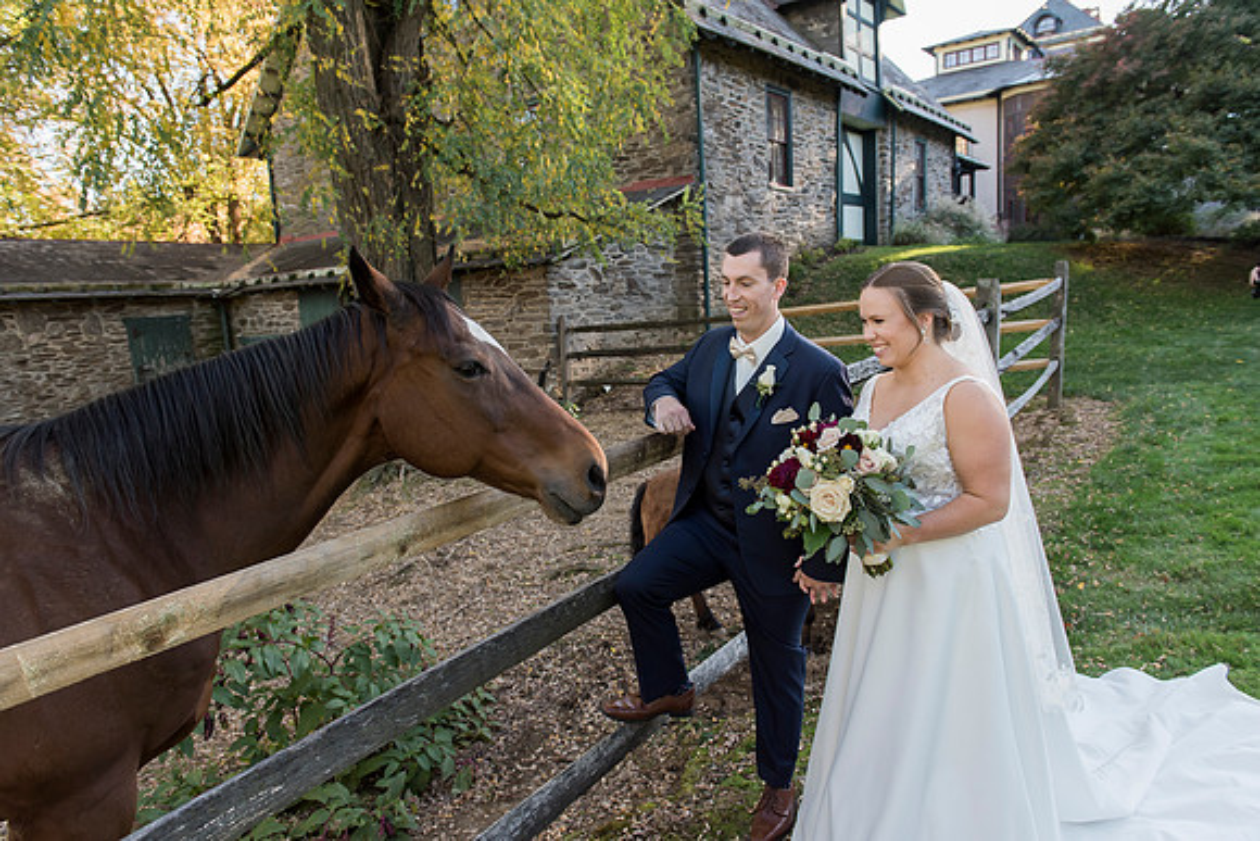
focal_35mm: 24
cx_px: 630
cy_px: 420
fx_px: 840
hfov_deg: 73.7
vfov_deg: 53.2
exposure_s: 1/400
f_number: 4
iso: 500
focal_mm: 24
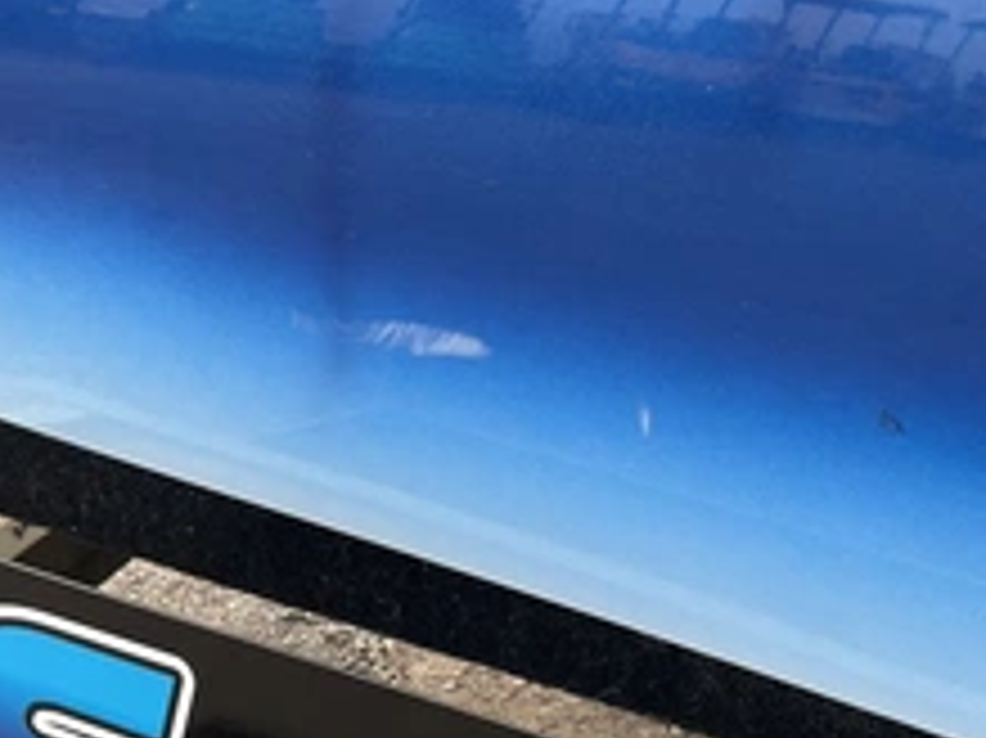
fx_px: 1509
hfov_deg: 36.0
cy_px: 400
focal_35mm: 53
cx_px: 608
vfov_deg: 27.5
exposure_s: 1/217
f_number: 1.8
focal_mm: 3
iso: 20
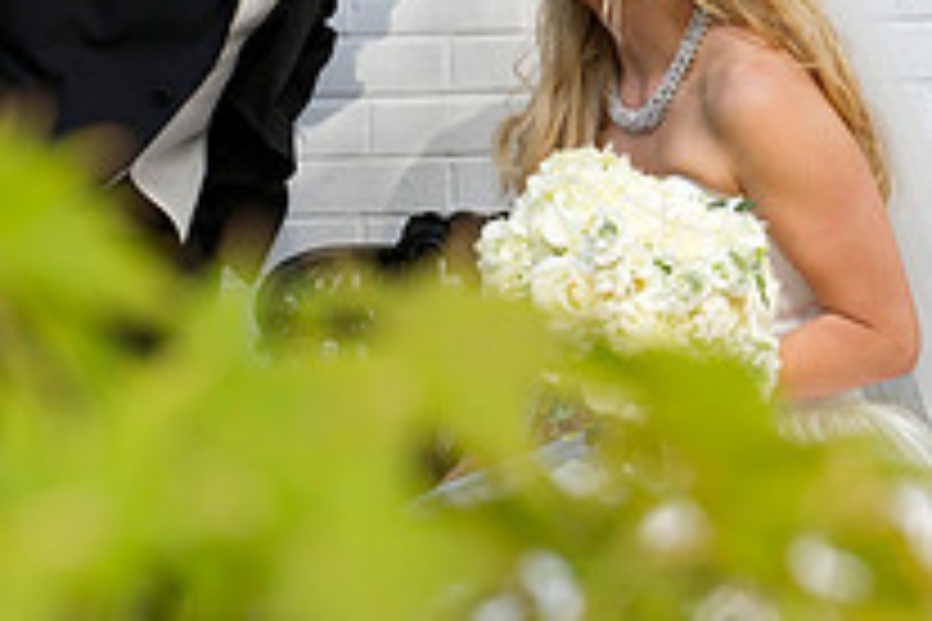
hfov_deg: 13.1
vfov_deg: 8.6
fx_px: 4064
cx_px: 536
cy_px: -130
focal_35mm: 157
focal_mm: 56
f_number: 5
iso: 400
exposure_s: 1/250
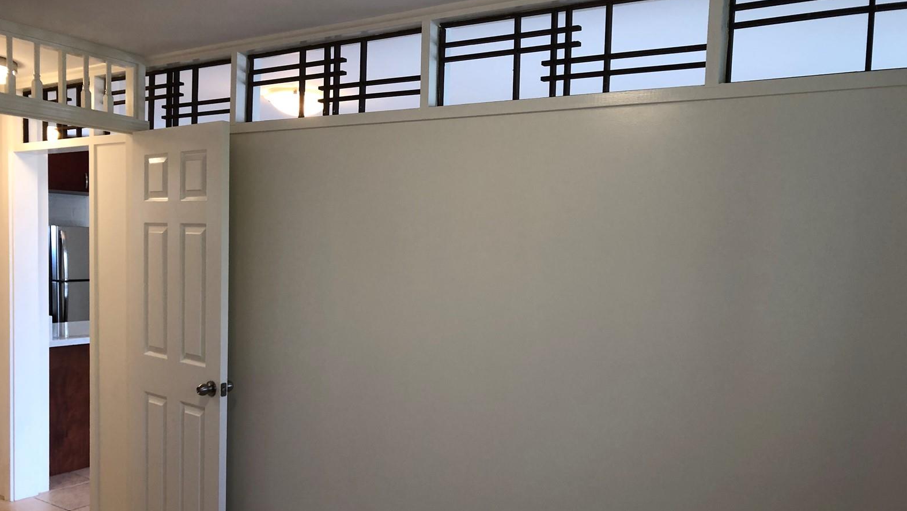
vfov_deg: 37.7
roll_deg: -2.1
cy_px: 306
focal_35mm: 31
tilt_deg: -5.4
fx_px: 746
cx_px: 449
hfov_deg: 62.6
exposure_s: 1/30
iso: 25
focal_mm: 3.99
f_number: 1.8
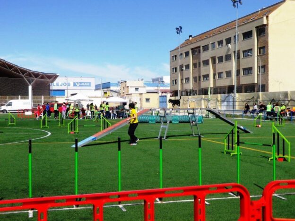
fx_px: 392
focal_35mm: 46
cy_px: 110
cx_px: 148
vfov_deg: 31.5
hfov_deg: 41.2
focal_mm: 8.2
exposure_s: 1/1000
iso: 80
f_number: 4.2
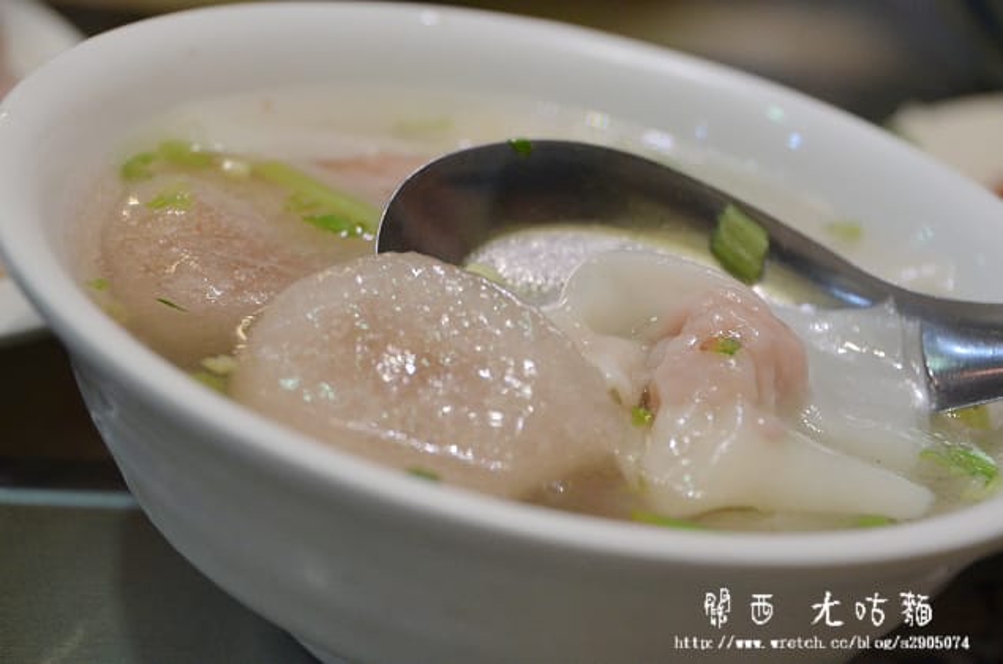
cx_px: 502
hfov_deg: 19.5
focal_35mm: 105
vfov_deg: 13.0
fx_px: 2918
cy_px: 332
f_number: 5.3
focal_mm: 70
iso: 2000
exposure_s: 1/125
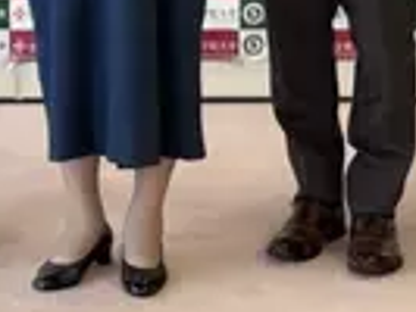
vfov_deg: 6.2
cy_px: -315
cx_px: 94
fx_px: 2815
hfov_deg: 8.4
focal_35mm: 234
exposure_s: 1/120
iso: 64
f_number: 1.6
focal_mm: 5.96
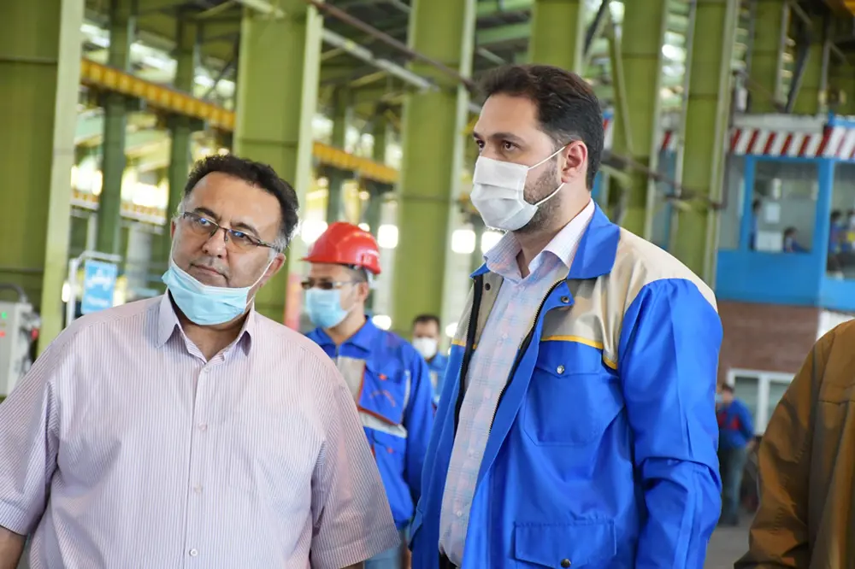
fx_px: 2849
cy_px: 284
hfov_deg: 17.1
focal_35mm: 120
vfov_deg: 11.4
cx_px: 428
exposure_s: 1/125
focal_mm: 80
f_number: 5.3
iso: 3200
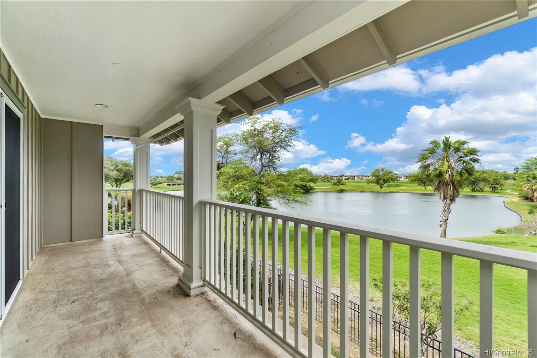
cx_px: 268
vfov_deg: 77.3
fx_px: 224
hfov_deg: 100.4
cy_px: 179
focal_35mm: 15
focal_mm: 10
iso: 160
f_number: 8
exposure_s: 1/160
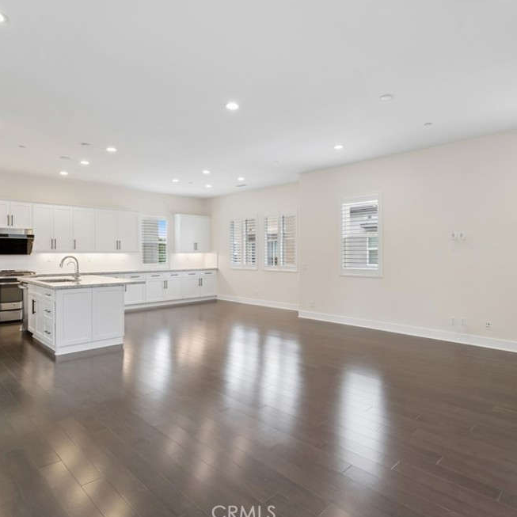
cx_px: 277
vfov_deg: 74.8
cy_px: 254
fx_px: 338
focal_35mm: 20
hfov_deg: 74.7
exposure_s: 1/10
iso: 200
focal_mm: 10
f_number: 8
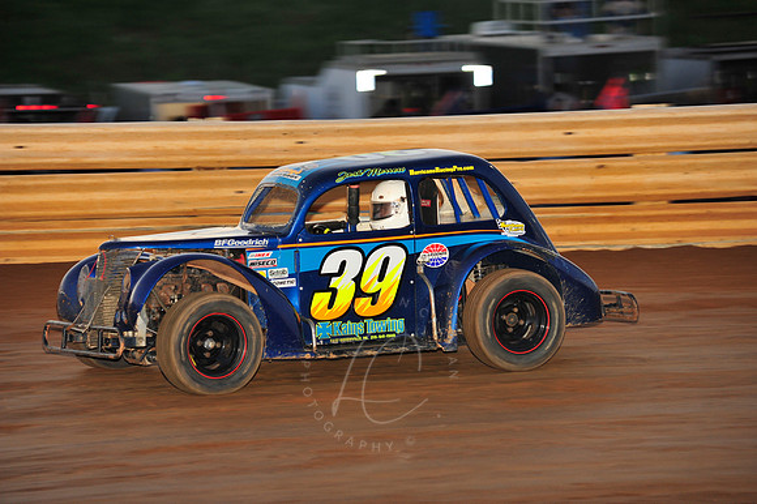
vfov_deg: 6.9
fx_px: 4203
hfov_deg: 10.3
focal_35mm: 200
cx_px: 378
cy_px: 252
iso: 800
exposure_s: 1/320
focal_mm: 200
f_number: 6.3
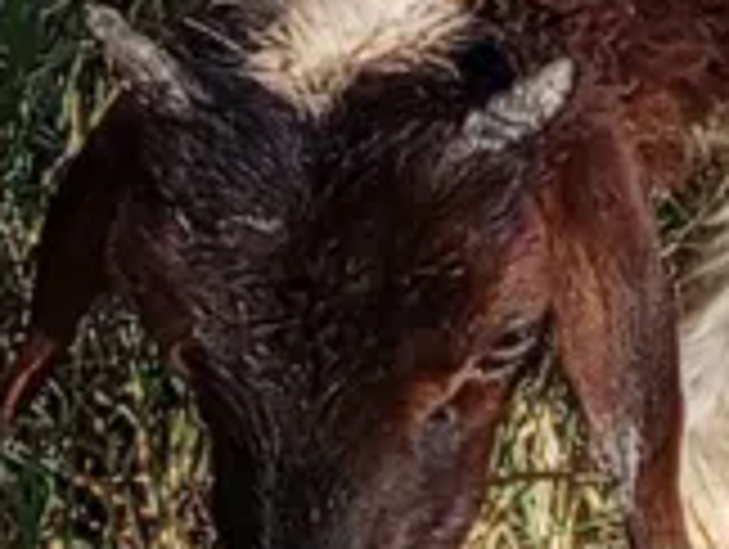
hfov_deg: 8.8
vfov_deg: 6.9
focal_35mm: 217
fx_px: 4577
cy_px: 76
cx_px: 1170
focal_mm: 5.24
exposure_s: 1/455
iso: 51
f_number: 1.7
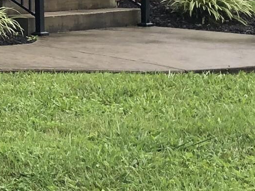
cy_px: -42
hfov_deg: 11.0
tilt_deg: -0.2
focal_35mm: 162
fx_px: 1193
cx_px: -266
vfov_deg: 9.0
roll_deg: +2.5
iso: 20
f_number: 1.8
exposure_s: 1/260
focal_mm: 3.99
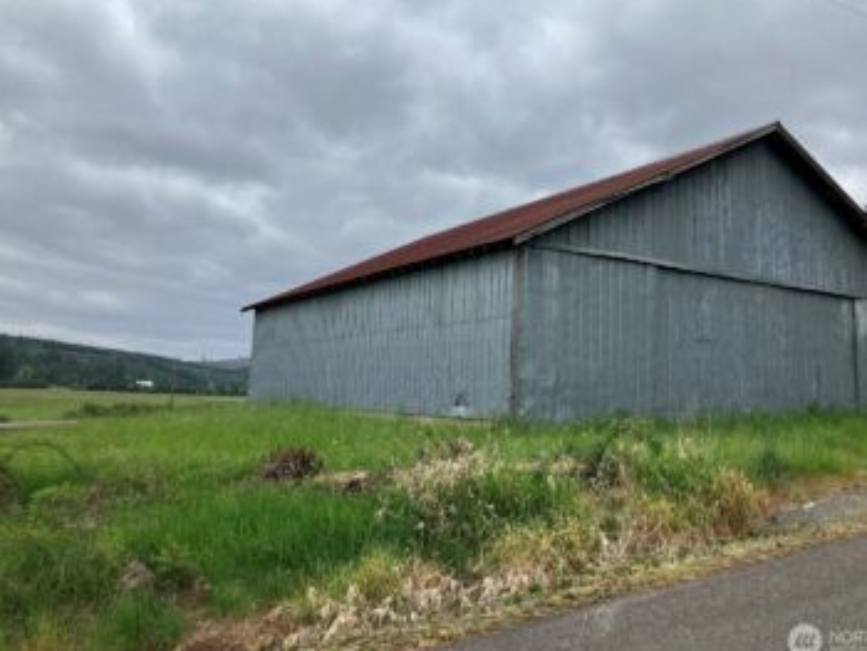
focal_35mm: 32
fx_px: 802
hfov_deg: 56.8
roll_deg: -1.1
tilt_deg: +8.5
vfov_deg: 44.2
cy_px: 295
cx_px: 453
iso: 32
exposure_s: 1/2114
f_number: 1.8
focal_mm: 3.99
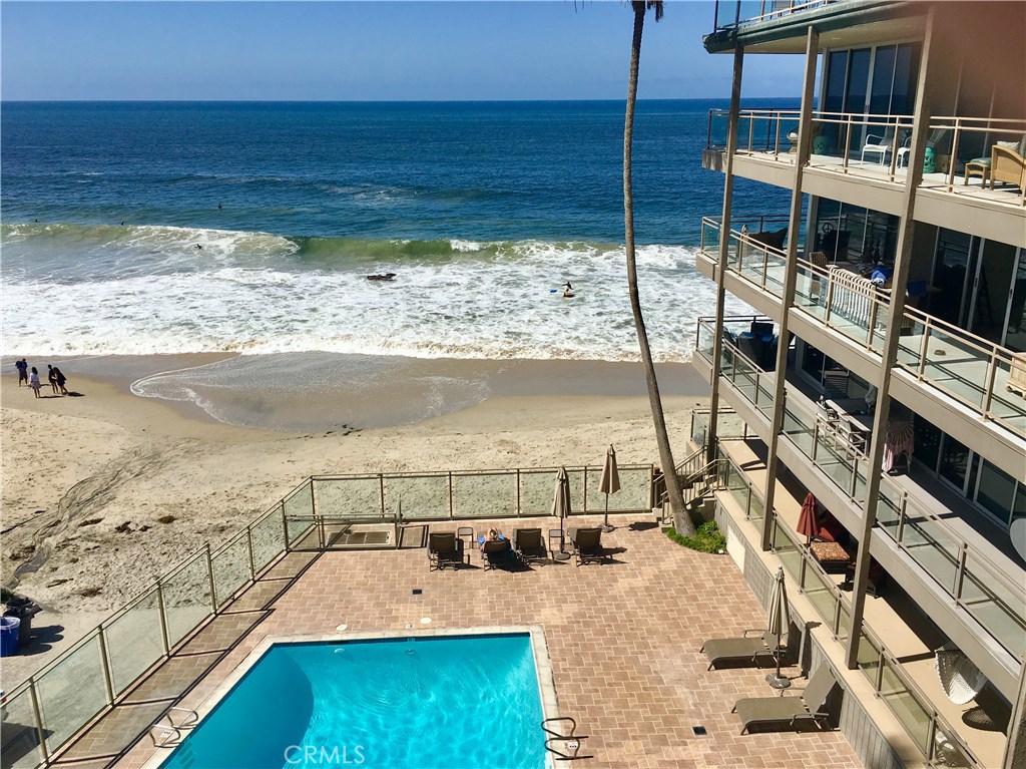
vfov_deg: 48.2
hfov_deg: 61.7
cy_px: 384
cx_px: 513
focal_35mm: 29
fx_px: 859
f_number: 2.2
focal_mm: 4.15
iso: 25
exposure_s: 1/3077
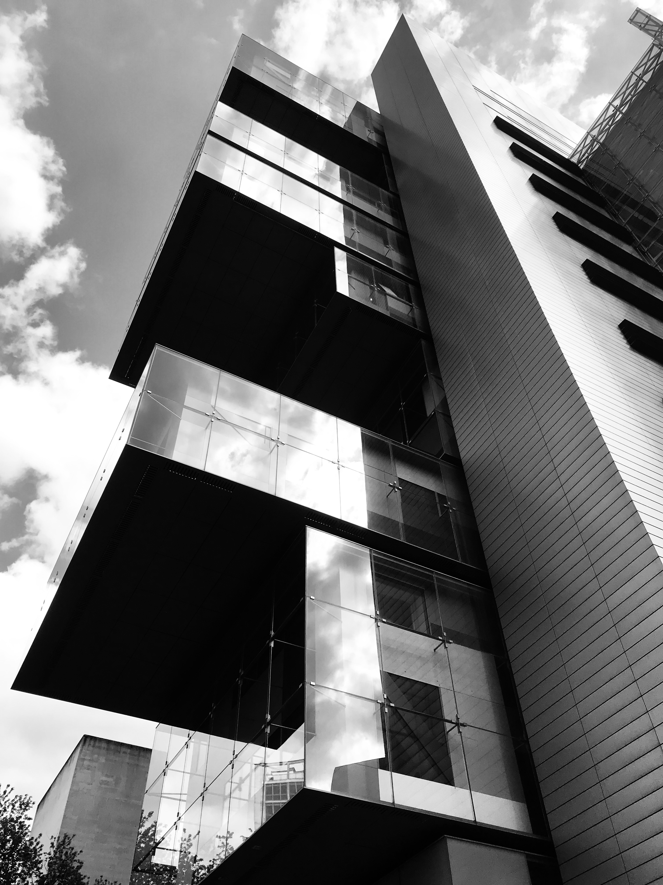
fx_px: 715
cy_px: 442
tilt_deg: +49.6
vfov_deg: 63.4
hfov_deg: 49.7
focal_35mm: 28
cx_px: 332
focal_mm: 3.99
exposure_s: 1/1546
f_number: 1.8
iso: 20
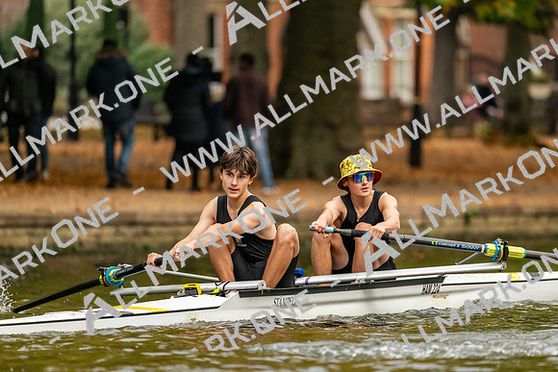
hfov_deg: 5.2
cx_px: 279
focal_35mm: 400
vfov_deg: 3.4
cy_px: 186
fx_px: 6201
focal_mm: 400
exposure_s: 1/2500
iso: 2500
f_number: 4.5
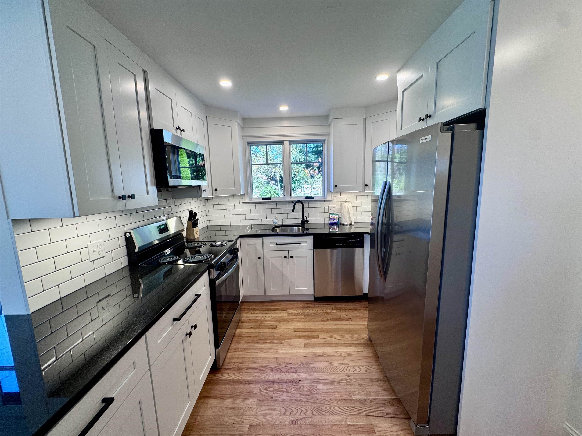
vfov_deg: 85.7
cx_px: 291
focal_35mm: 14
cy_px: 218
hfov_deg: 102.1
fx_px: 235
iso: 100
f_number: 2.2
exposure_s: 1/120
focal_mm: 2.22
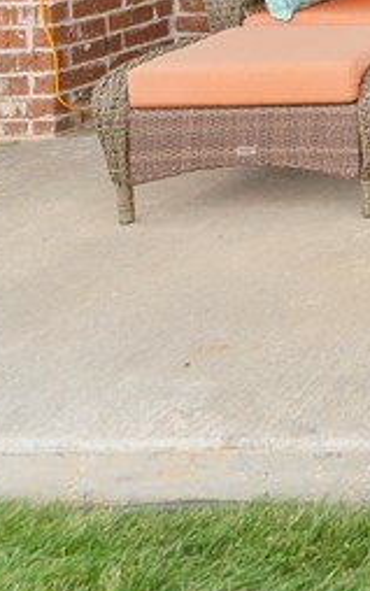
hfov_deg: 14.8
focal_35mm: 61
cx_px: 855
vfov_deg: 27.9
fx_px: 983
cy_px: -171
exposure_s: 1/320
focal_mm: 14
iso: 250
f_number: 2.8
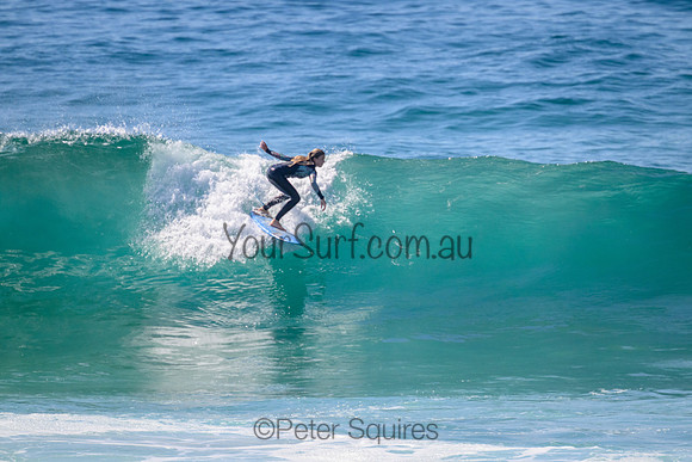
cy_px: 216
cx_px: 368
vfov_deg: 1.6
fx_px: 16359
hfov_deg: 2.4
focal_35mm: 851
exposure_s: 1/2000
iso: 1100
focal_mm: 800
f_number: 11
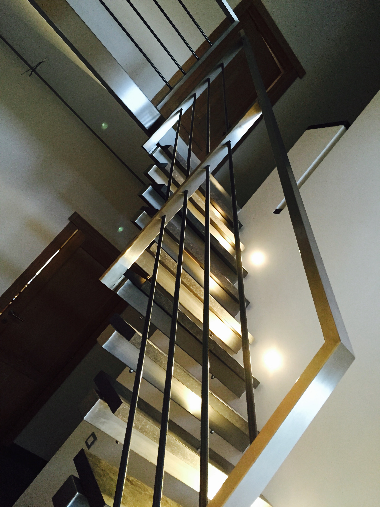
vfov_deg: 61.7
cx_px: 190
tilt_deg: +12.6
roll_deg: -40.3
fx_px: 424
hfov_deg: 48.2
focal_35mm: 29
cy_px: 254
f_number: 2.2
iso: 250
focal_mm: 4.15
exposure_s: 1/17
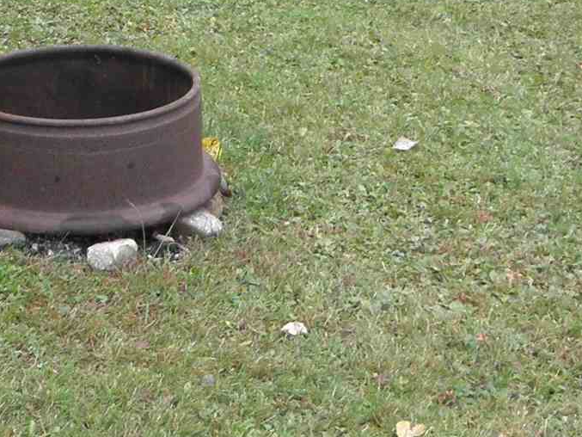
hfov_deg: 16.5
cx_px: 67
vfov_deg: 12.3
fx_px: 1984
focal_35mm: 118
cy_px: -79
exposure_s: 1/60
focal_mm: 4.6
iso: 64
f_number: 2.8
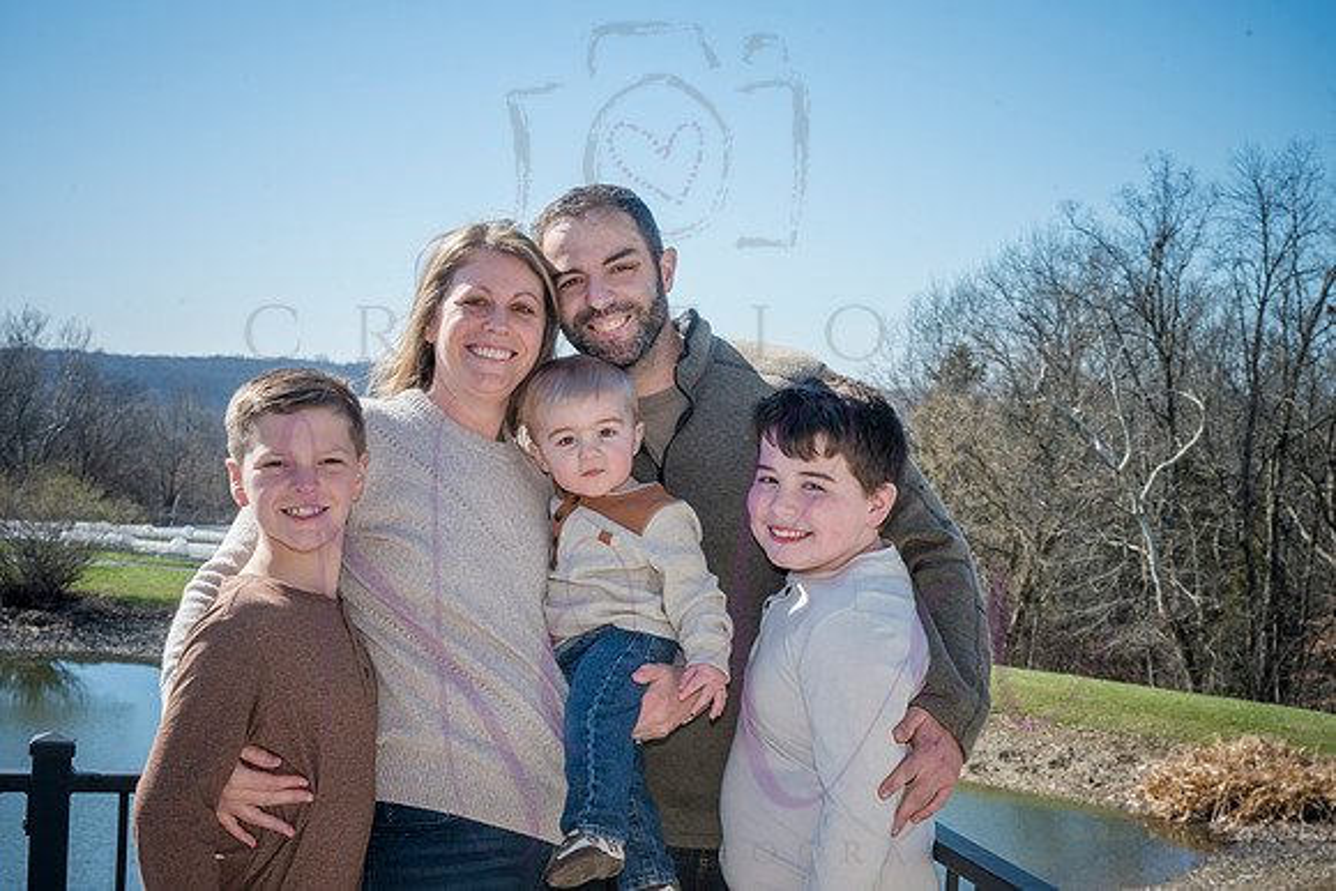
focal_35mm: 58
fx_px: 2153
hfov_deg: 34.5
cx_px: 668
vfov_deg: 23.4
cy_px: 446
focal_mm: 58
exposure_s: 1/320
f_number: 14
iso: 400
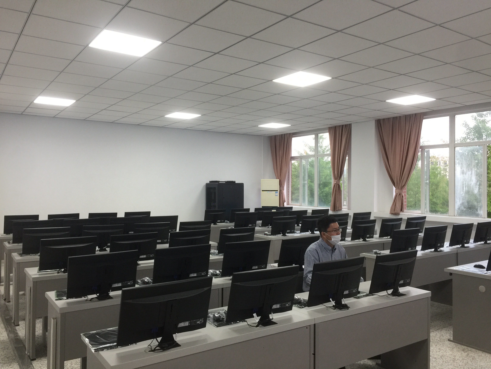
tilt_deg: -0.9
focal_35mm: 29
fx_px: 411
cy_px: 184
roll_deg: -1.7
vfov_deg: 48.2
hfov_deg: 61.7
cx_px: 246
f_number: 2.2
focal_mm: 4.15
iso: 50
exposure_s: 1/33
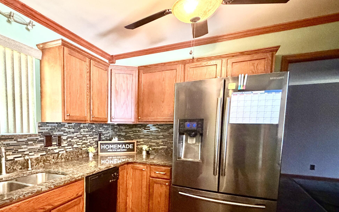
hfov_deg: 74.6
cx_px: 111
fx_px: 212
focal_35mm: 23
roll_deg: -0.9
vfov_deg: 51.6
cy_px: 148
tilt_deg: -6.1
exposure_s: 1/40
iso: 1000
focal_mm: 2.22
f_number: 2.2
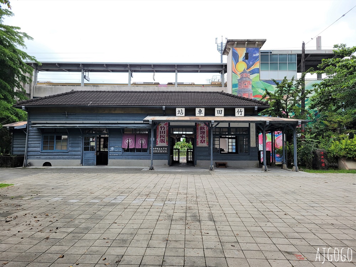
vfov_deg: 53.1
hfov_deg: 67.3
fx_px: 267
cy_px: 134
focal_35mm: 26
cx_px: 178
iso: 40
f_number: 1.8
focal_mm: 5.4
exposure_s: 1/829
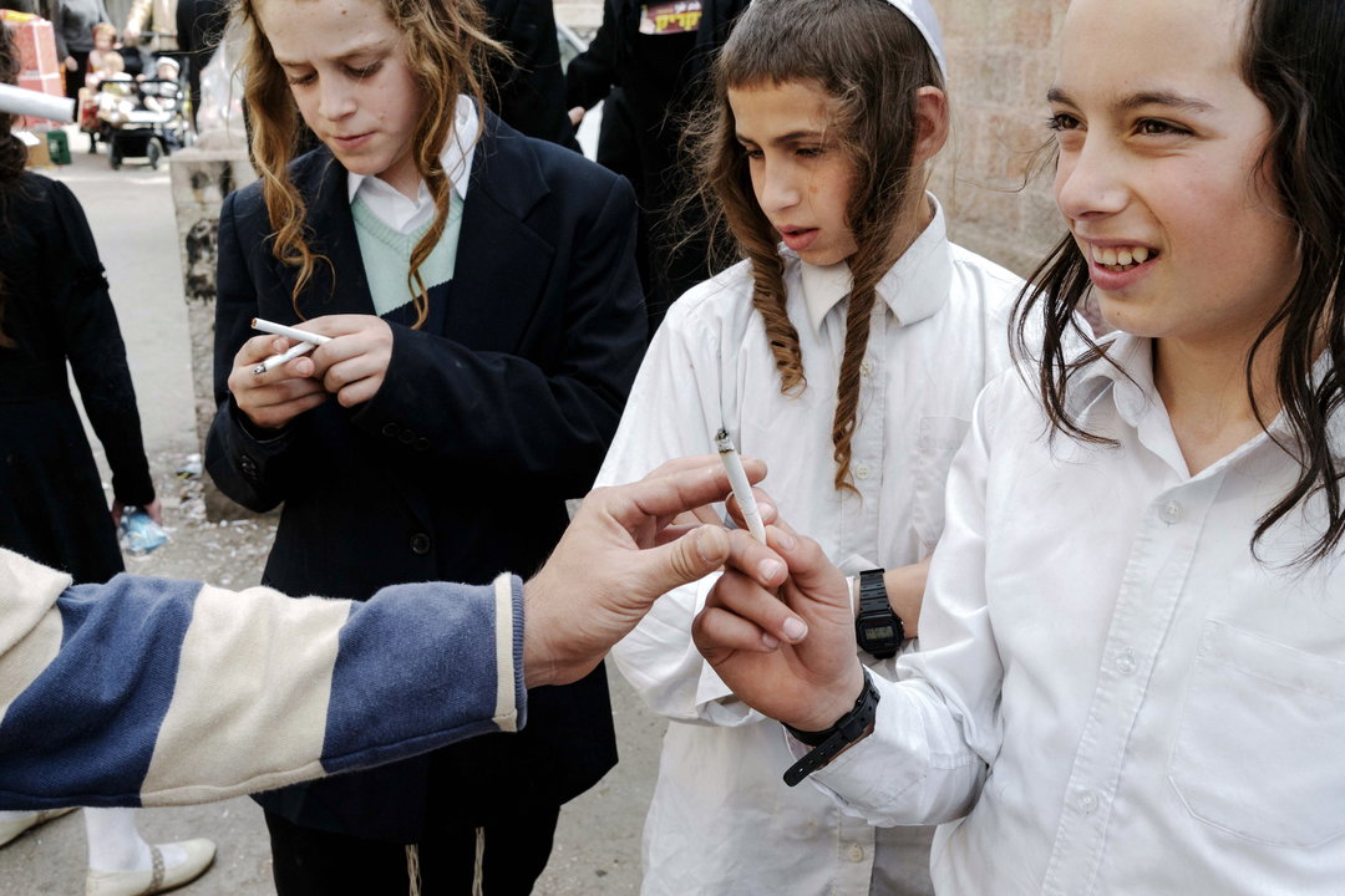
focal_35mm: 35
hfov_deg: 54.4
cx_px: 672
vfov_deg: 37.9
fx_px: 1308
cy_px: 448
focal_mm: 35
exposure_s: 1/400
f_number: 10
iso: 500
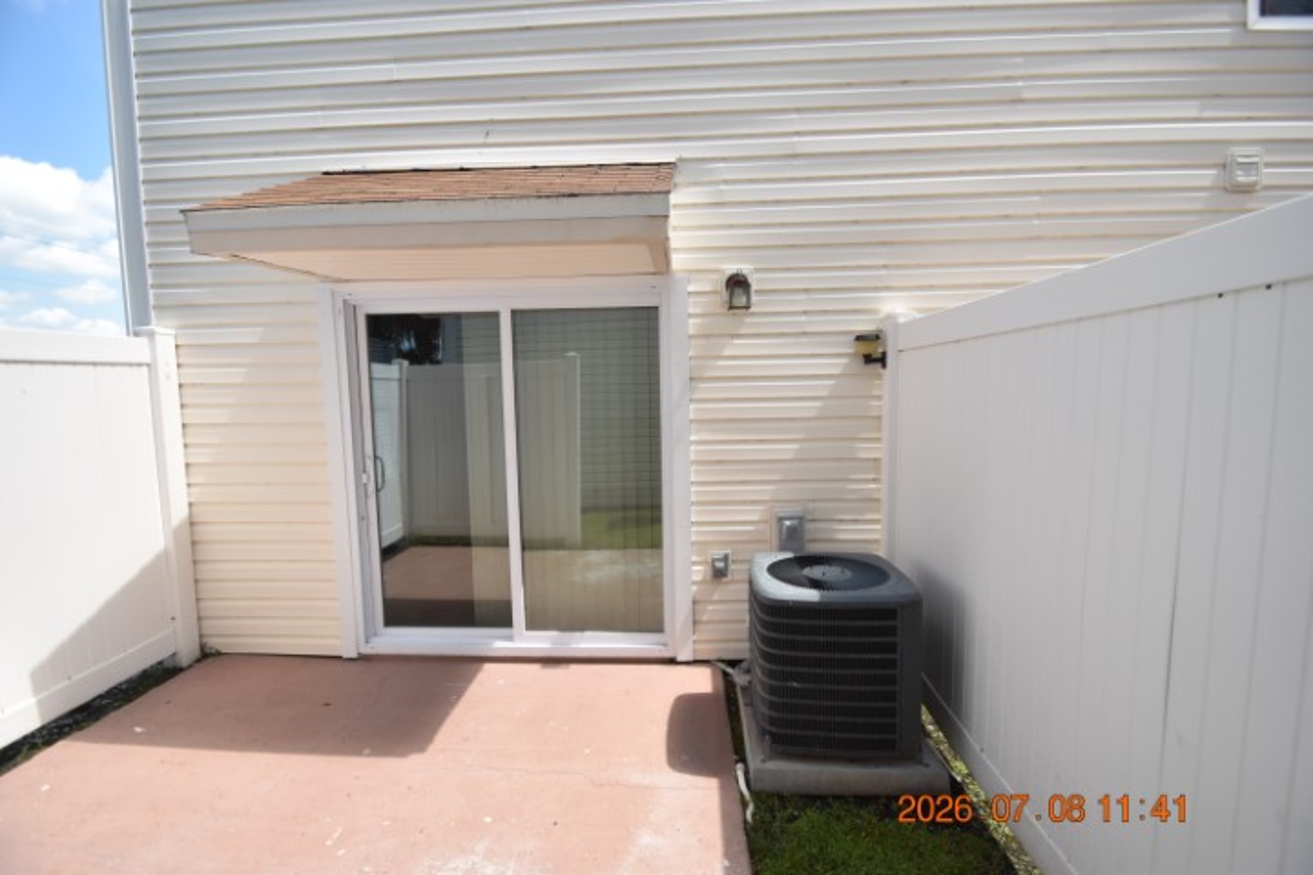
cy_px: 438
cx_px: 656
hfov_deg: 100.4
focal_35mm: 15
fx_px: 547
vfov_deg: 77.3
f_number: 3.5
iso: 800
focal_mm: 10
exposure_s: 1/4000
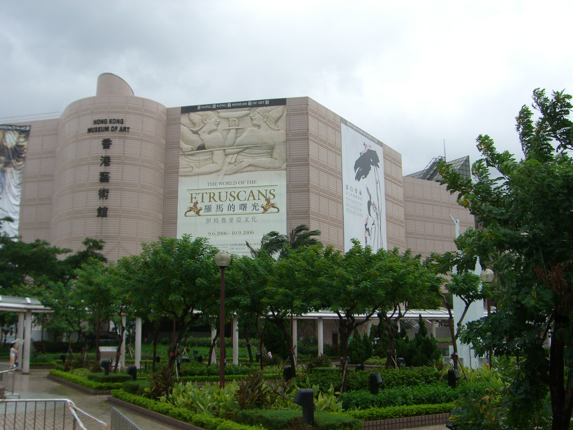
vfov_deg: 37.7
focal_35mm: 38
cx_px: 286
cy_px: 215
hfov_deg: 49.0
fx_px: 629
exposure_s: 1/200
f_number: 4.3
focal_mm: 6.2
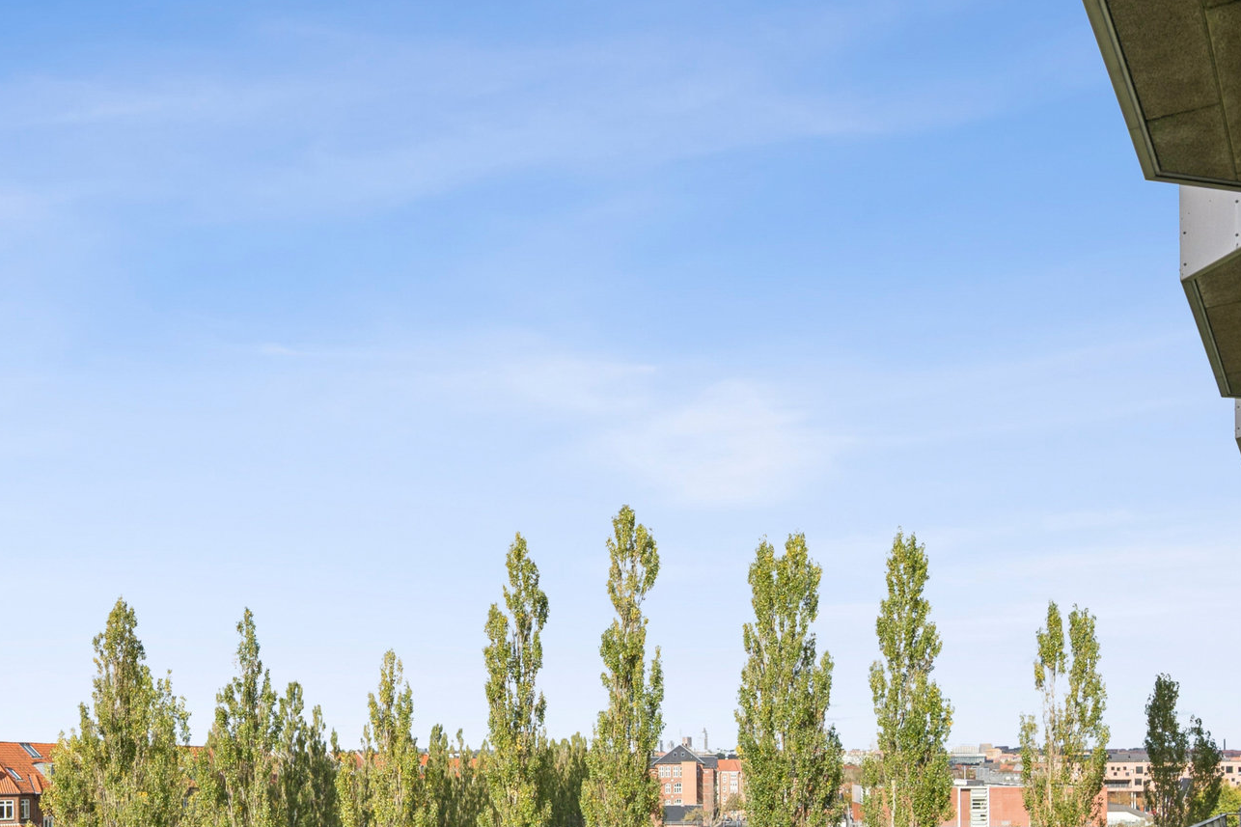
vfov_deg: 34.0
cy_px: 793
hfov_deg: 52.9
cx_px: 586
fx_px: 1246
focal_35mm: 36
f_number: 6.3
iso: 110
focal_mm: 15.5
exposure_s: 1/500
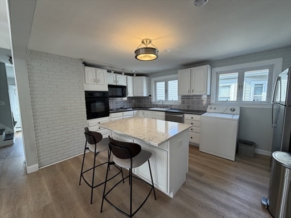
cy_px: 109
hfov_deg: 102.1
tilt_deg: -5.6
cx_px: 146
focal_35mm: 14
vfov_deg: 85.7
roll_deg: +1.5
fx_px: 118
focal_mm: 2.22
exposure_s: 1/120
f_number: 2.2
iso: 125
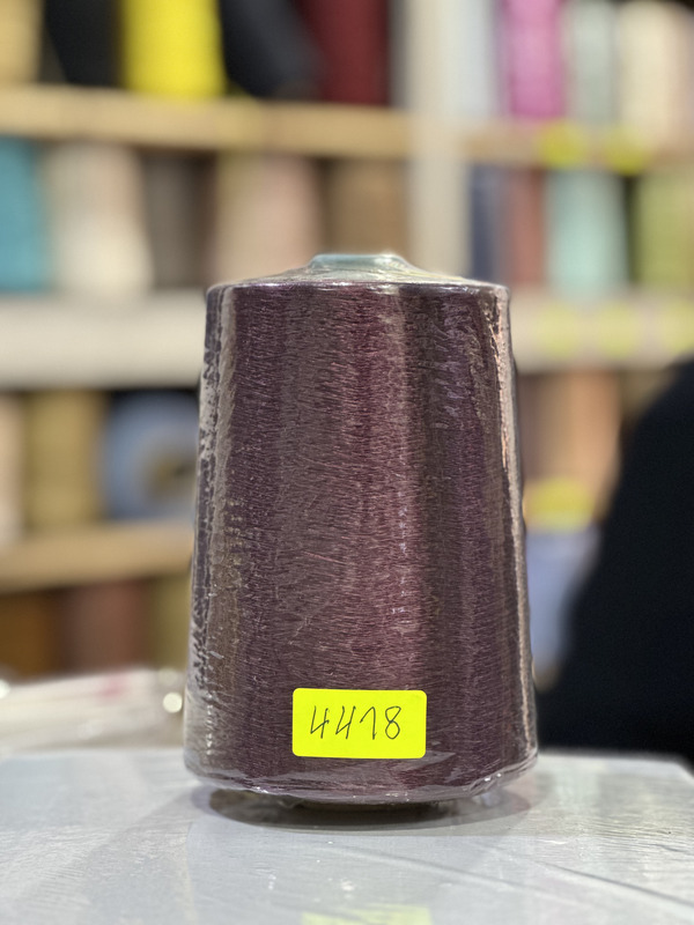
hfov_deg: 19.1
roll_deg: +0.8
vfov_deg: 25.3
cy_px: 462
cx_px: 347
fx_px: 2058
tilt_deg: -2.5
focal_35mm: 77
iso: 250
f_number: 2.8
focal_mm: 9
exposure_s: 1/33
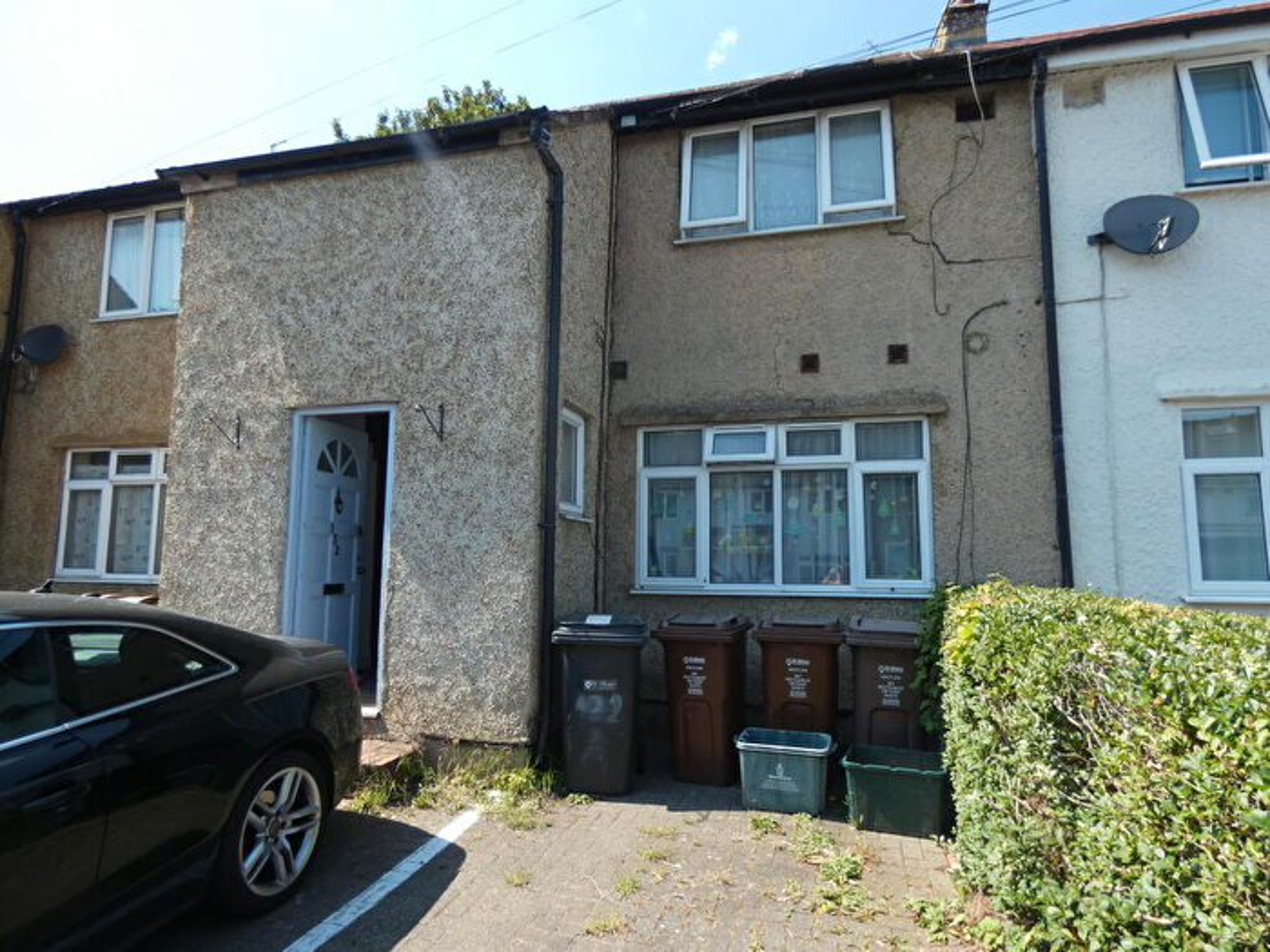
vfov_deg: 66.0
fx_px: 734
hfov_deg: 81.7
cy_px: 476
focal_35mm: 20
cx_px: 635
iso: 80
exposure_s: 1/500
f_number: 2.8
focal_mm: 3.6
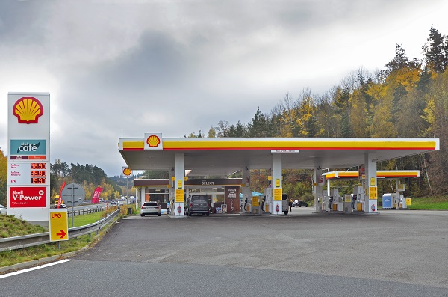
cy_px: 148
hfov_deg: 51.4
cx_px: 224
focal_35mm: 38
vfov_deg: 35.3
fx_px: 466
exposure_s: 1/40
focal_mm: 25
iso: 100
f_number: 11
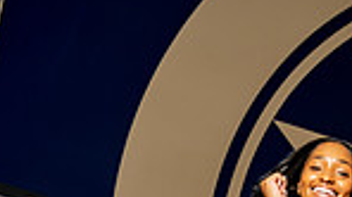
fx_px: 923
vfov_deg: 10.4
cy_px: 484
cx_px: 290
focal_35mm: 99
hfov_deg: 21.3
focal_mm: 31
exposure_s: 1/250
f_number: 5.6
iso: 250
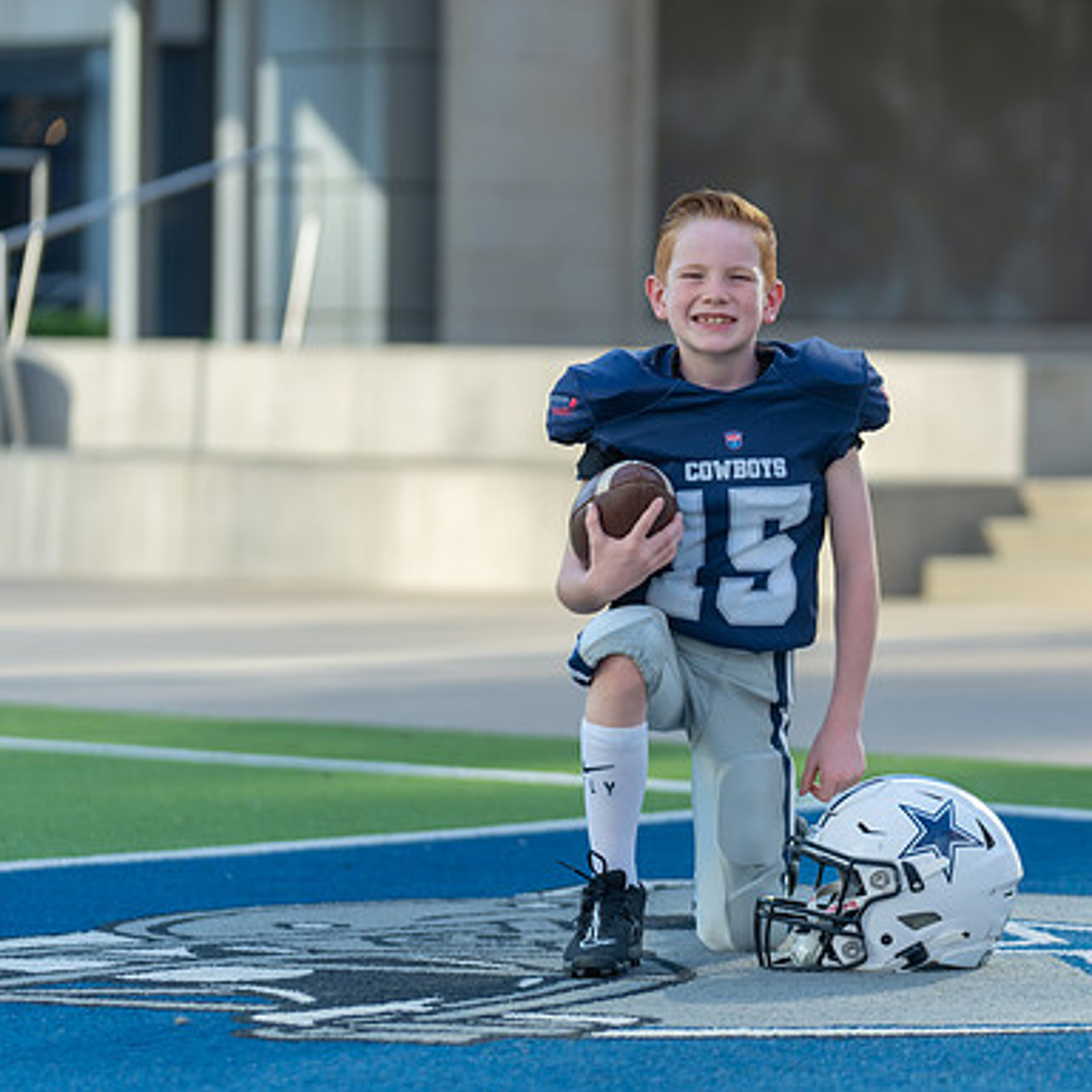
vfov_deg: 10.9
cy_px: 545
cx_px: 711
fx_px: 5746
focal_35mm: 161
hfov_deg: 10.8
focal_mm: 121
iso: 100
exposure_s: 1/500
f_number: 2.8
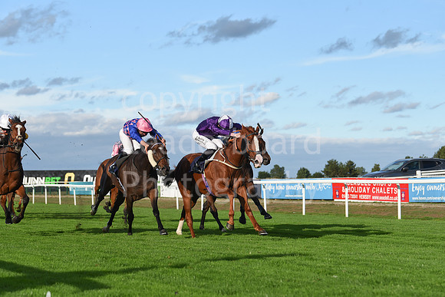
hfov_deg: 20.8
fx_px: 1212
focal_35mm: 98
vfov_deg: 14.0
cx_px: 222
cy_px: 148
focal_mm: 98
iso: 400
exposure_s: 1/2500
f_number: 5
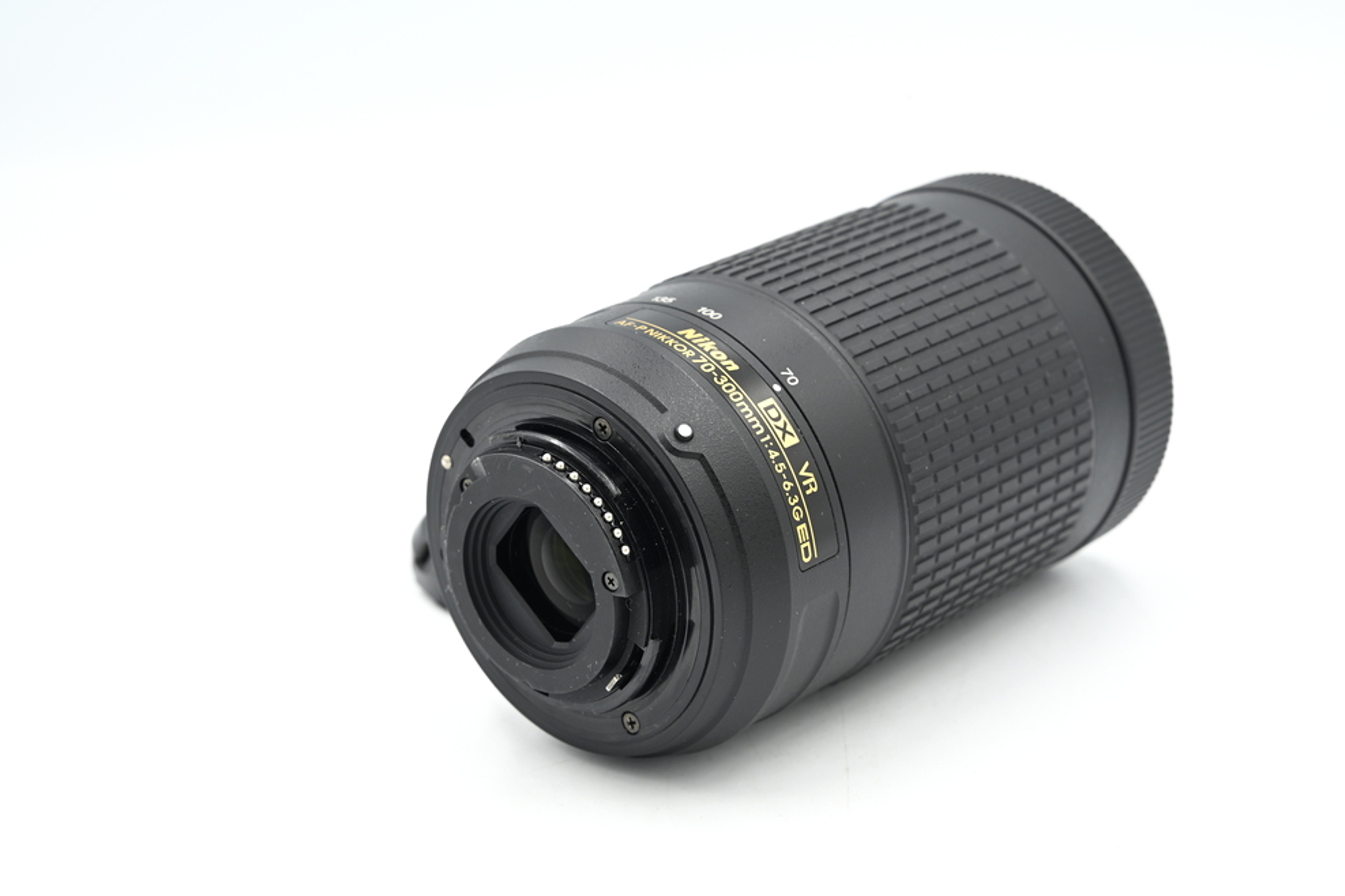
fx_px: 2802
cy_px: 450
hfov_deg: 27.0
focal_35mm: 75
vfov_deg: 18.2
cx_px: 670
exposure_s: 1/30
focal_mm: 74
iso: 200
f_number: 11
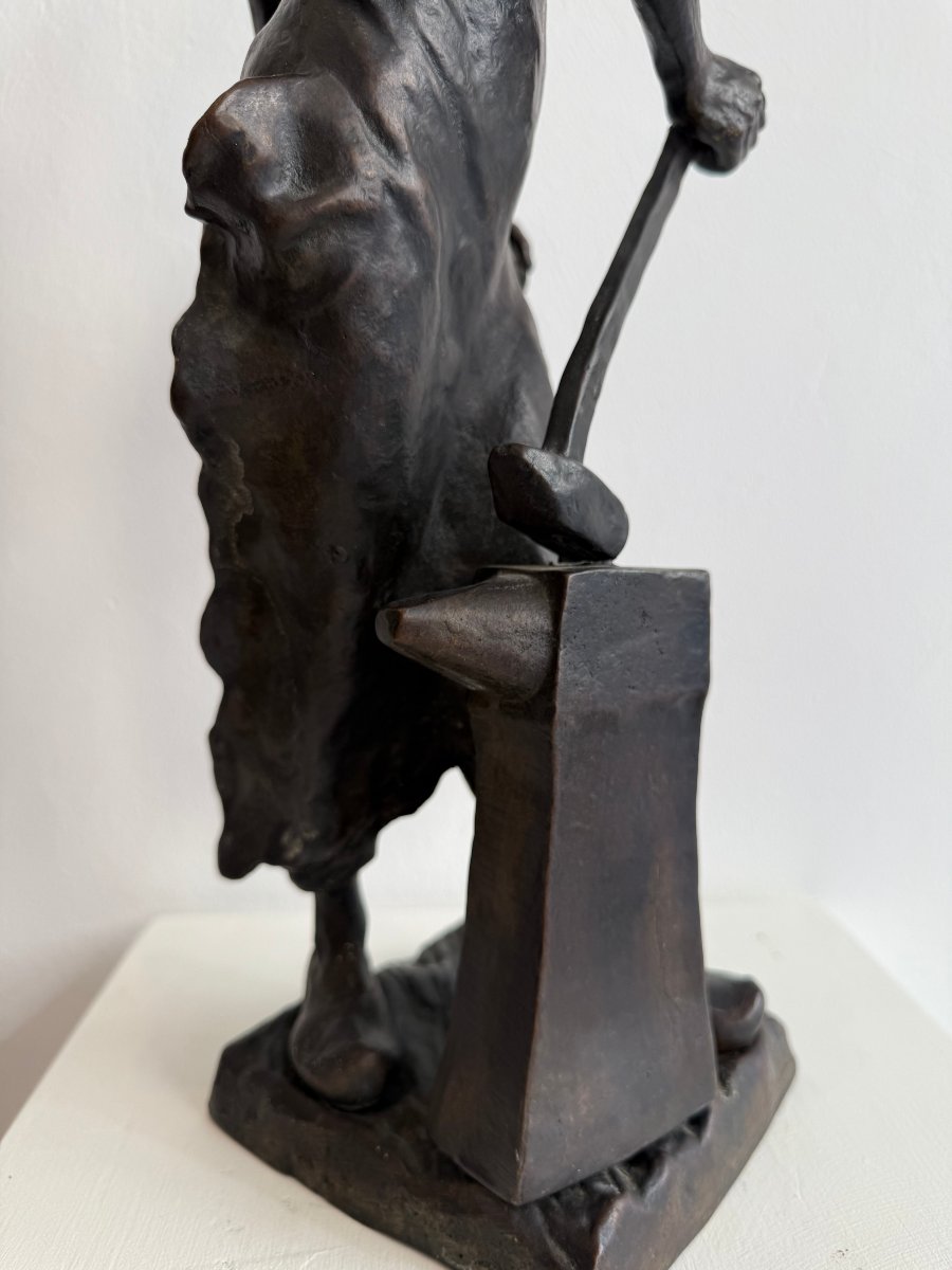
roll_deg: -0.9
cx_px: 476
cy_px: 635
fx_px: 880
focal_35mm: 24
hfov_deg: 56.8
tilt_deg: -8.3
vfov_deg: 71.6
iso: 50
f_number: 1.78
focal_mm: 6.76
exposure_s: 1/139
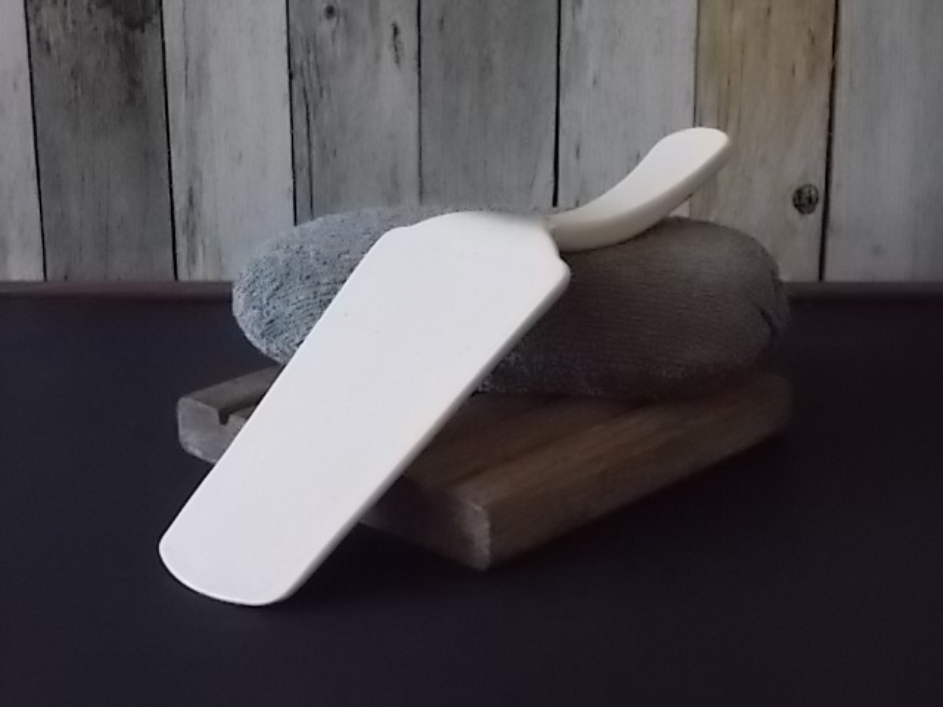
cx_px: 472
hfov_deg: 29.4
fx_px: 1798
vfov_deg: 22.3
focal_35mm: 66
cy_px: 354
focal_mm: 11.8
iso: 800
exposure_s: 1/80
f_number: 5.3
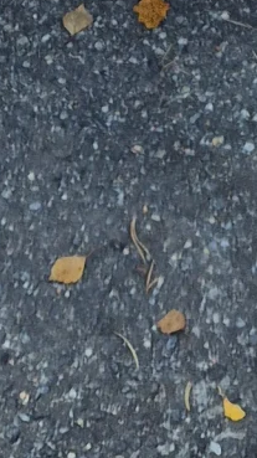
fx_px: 2112
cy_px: -833
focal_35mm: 174
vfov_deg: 9.9
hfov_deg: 6.9
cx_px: 272
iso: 25
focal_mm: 5.4
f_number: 1.8
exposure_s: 1/337
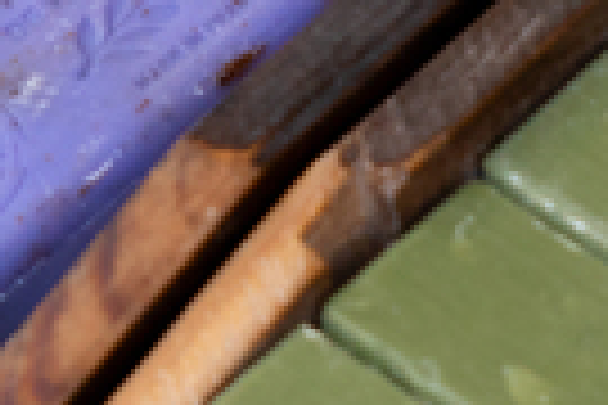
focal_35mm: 371
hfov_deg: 5.5
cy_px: -916
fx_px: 6265
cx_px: -185
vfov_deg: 3.6
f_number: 7.1
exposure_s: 1/200
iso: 400
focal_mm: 50
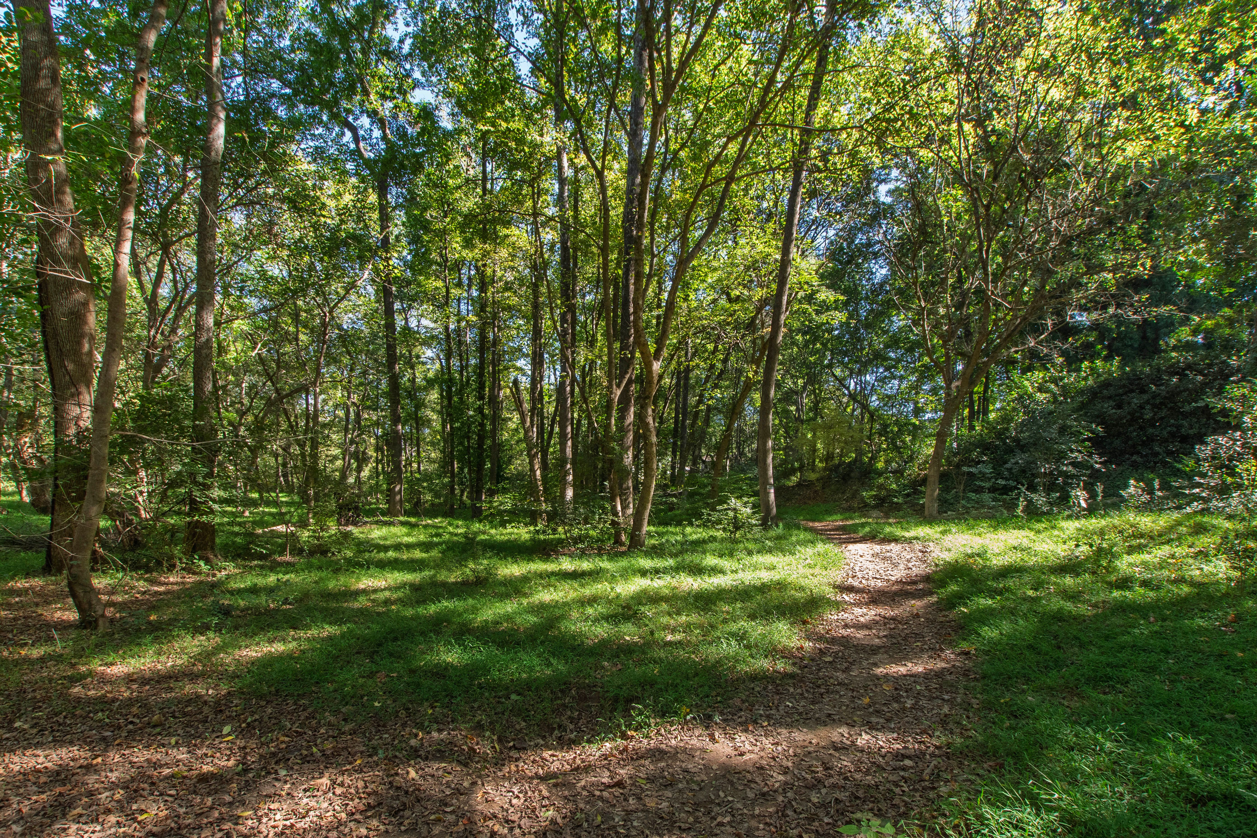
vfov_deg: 77.3
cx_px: 628
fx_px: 524
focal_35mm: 15
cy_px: 419
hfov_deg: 100.4
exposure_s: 1/60
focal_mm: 10
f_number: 9
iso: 500
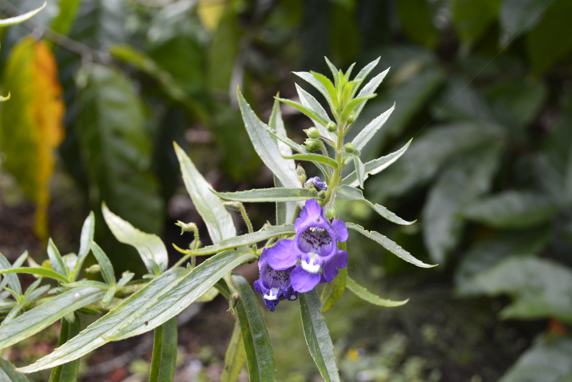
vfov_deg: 29.9
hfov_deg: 43.6
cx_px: 286
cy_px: 191
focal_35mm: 45
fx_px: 715
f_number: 8
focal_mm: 30
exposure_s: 1/60
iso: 640
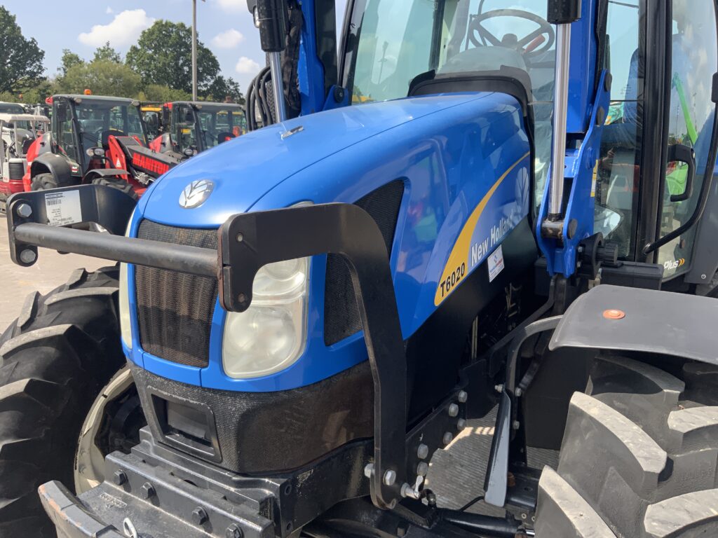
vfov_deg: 48.2
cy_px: 269
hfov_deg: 61.7
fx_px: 602
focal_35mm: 29
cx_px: 359
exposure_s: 1/770
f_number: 1.8
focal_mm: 3
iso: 16
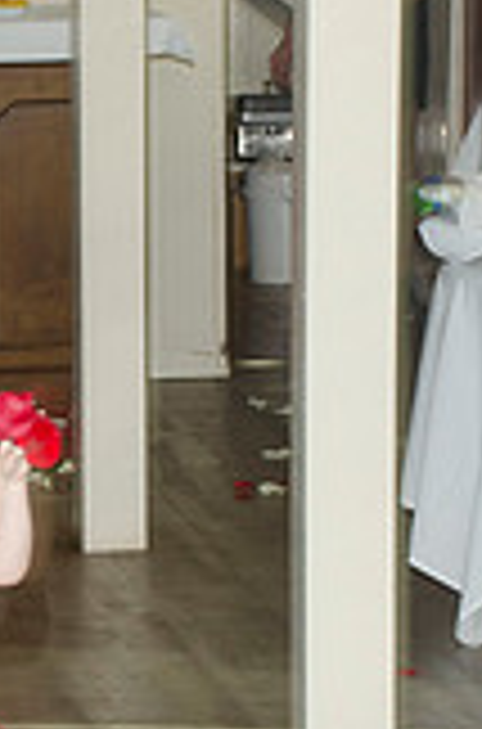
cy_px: 572
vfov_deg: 10.3
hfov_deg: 6.8
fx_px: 4042
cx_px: -140
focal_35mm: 200
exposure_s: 1/80
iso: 400
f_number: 5.6
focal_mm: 48
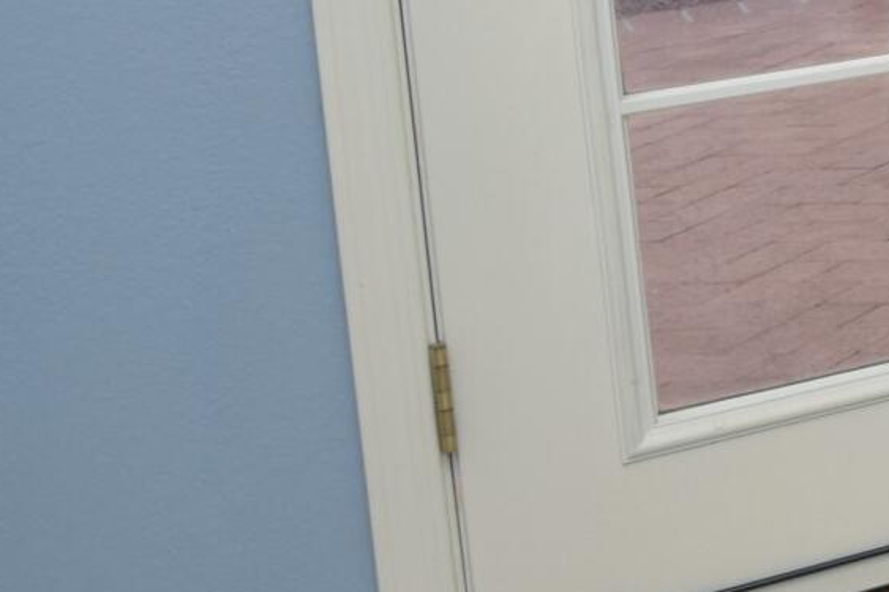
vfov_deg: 13.5
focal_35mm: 96
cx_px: 2359
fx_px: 2370
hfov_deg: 13.1
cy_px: -268
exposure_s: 1/200
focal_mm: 12
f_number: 9
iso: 400
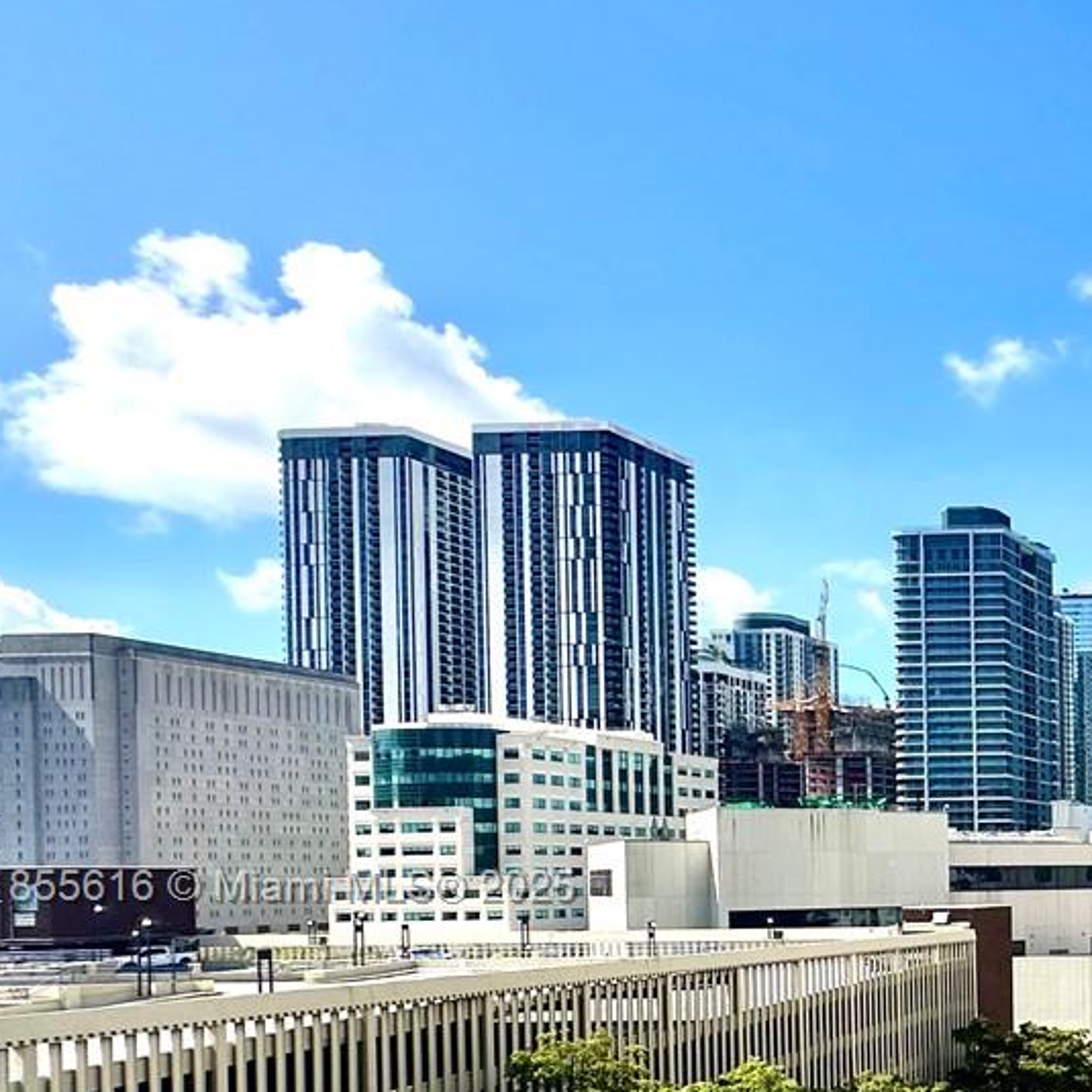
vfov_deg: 42.7
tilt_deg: -1.3
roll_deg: +0.6
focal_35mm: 37
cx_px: 1555
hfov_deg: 30.3
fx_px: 1321
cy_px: 890
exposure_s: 1/2174
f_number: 2.2
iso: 40
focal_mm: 2.22
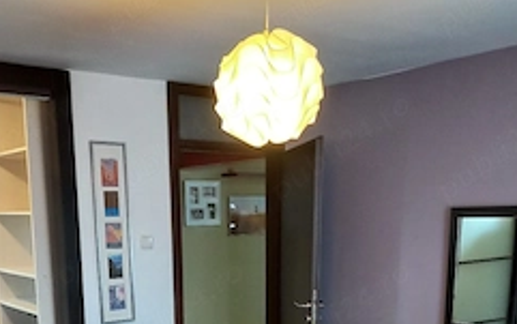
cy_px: 341
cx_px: 217
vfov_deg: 27.2
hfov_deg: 45.1
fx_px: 620
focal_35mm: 44
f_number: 1.8
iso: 320
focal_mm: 4.65
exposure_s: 1/33
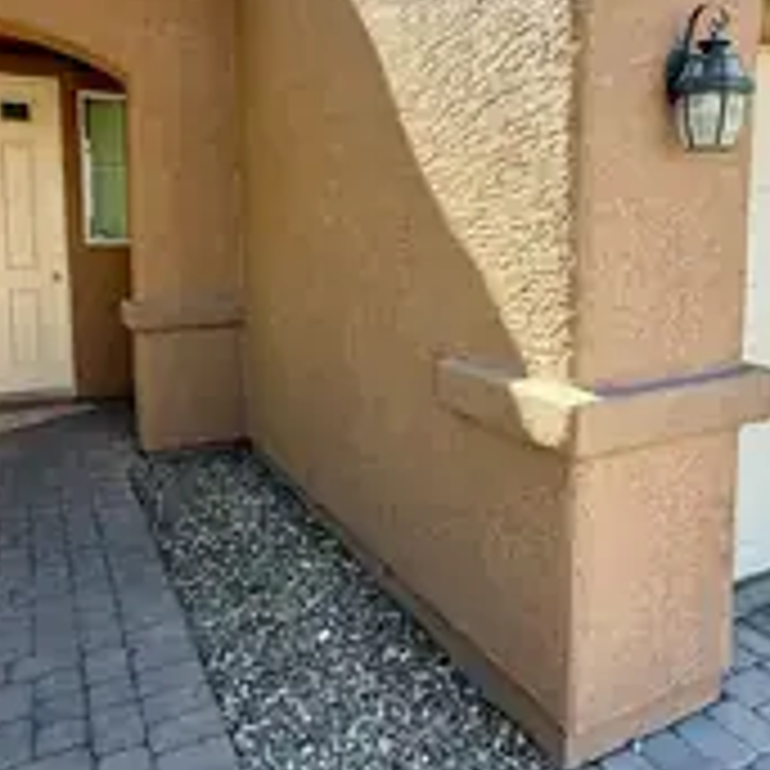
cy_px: 297
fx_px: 730
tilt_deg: -5.4
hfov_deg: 55.3
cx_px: 450
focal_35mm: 29
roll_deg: +0.6
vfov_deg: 55.1
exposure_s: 1/312
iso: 50
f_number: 2.2
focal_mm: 2.22
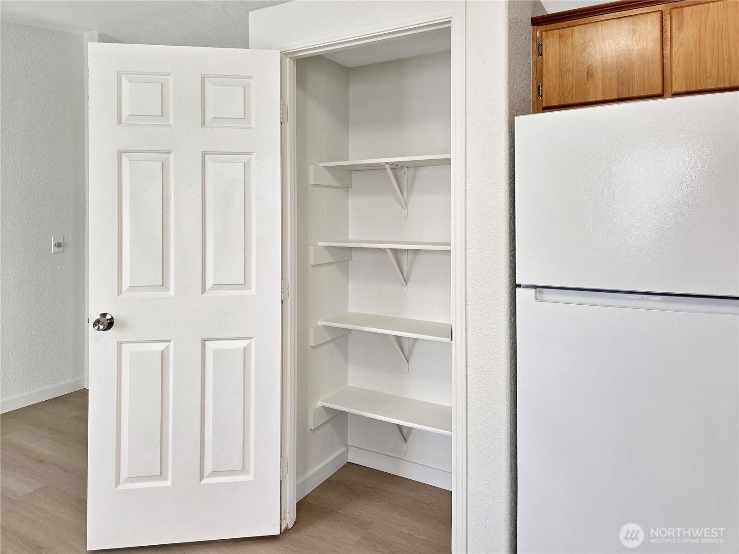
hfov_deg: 73.9
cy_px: 277
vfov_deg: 58.9
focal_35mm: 23
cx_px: 370
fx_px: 491
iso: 100
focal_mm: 6.3
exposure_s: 1/120
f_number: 1.7
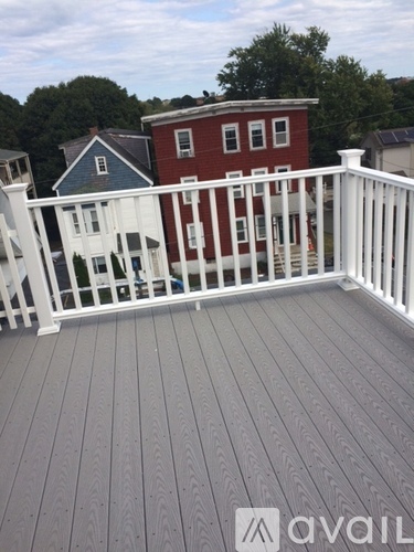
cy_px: 276
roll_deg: +8.5
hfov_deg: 48.2
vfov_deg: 61.7
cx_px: 207
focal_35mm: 29
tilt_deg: -18.7
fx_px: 462
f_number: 2.2
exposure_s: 1/2283
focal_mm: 4.15
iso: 32
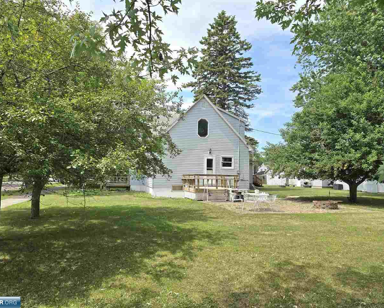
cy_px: 154
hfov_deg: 70.2
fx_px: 273
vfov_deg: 58.8
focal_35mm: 24
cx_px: 182
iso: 12
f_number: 1.7
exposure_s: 1/476
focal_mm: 6.3
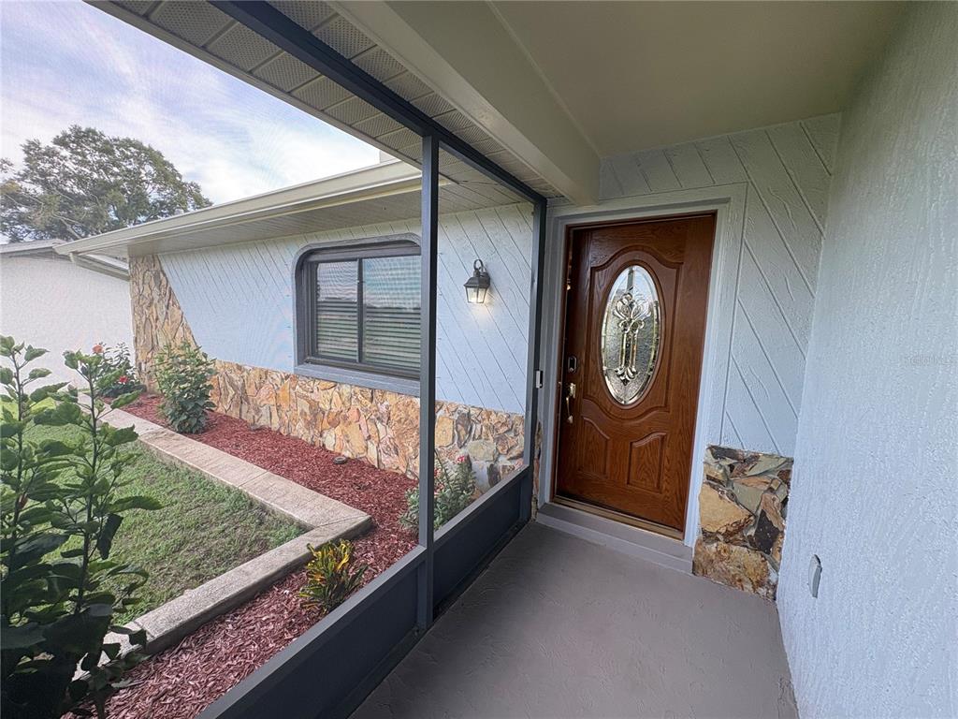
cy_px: 360
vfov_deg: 85.7
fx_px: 387
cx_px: 479
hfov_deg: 102.1
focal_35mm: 14
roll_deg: -0.6
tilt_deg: -6.0
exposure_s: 1/99
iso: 50
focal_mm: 2.22
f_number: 2.2
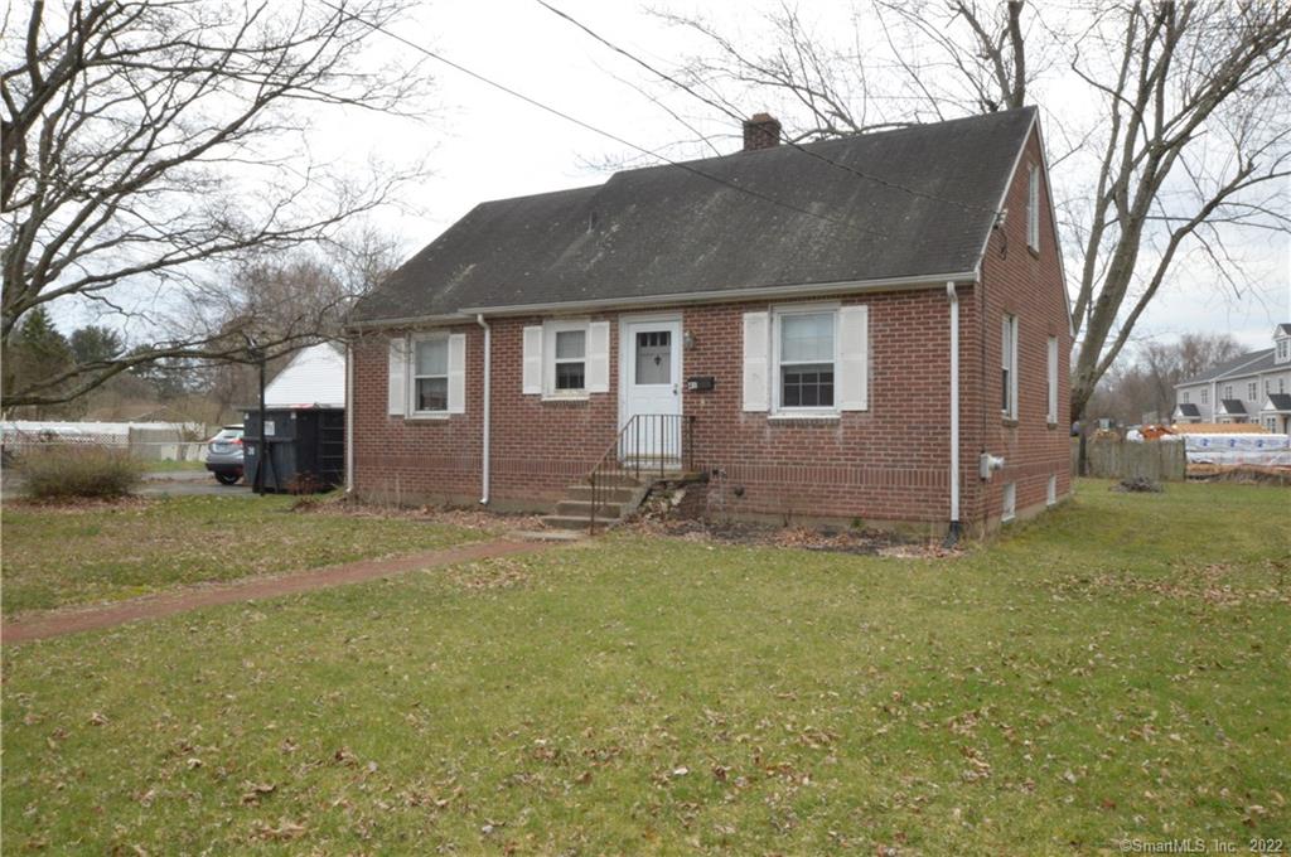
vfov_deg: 47.8
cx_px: 646
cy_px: 428
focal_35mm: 27
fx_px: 967
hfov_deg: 67.4
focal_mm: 18
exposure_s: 1/125
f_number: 22
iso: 1600
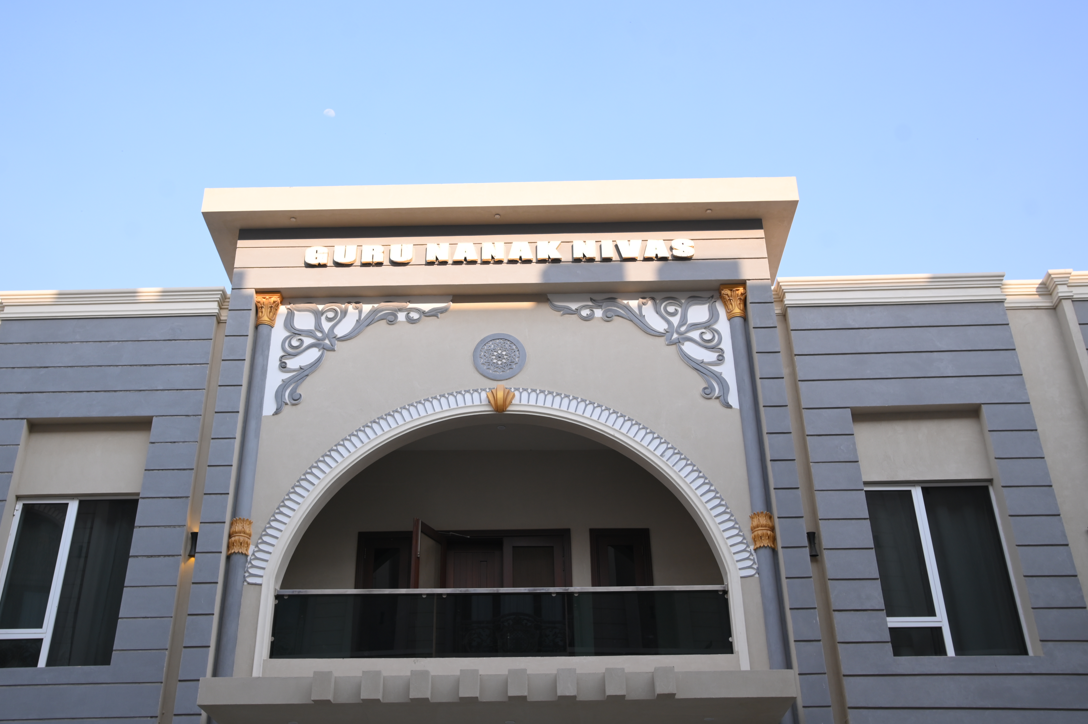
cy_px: 333
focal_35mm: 40
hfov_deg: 48.4
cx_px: 502
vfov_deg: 33.3
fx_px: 1208
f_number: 5.6
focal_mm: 35
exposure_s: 1/400
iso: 200
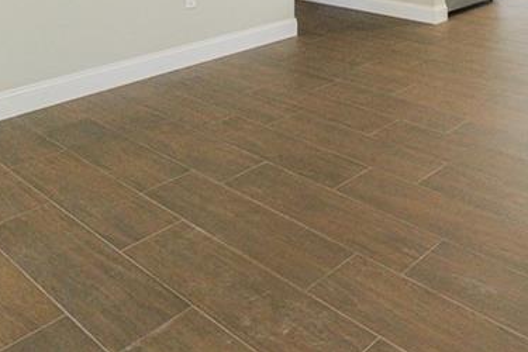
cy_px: -121
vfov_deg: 26.8
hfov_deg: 45.2
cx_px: 418
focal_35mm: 41
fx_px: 601
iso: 1250
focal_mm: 10
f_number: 8
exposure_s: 1/60
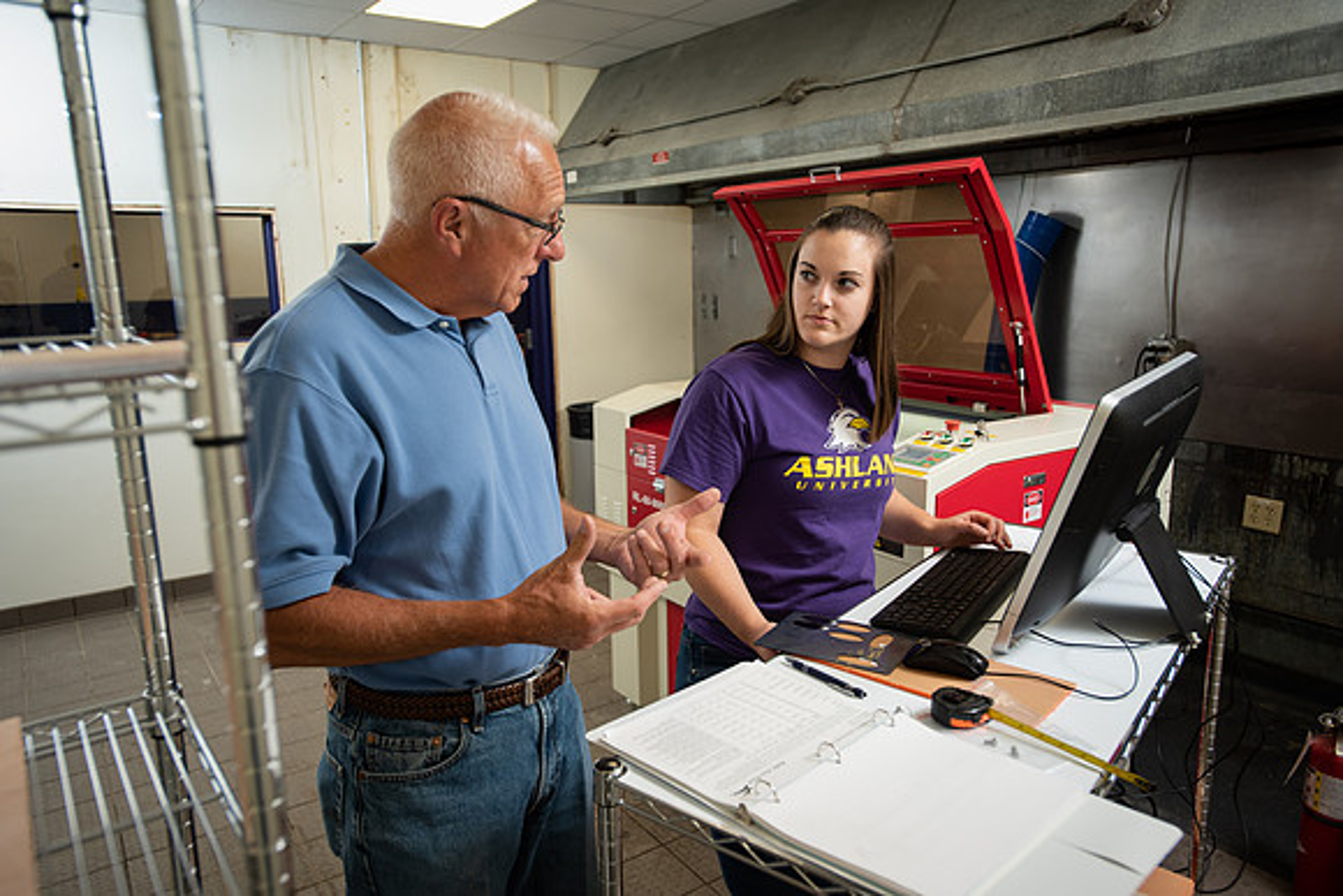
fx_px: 933
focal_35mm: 25
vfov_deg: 51.3
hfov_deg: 71.5
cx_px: 672
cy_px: 448
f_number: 4
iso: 400
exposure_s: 1/200
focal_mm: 25
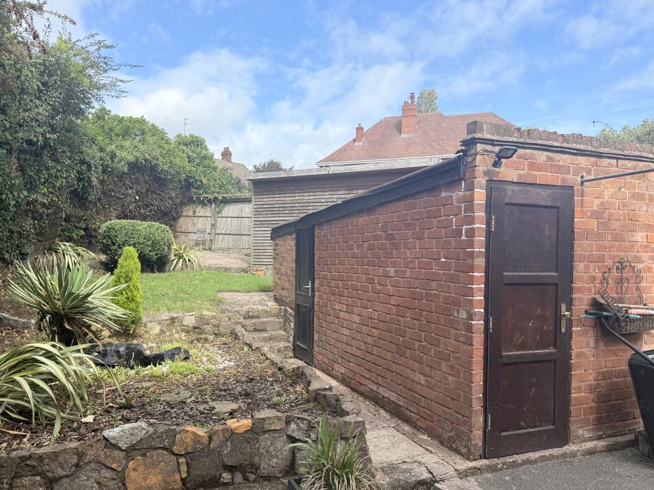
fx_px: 491
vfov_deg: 53.1
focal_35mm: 26
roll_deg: -0.7
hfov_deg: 67.2
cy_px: 247
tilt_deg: +1.3
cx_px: 302
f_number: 1.78
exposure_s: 1/2525
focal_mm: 6.76
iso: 80
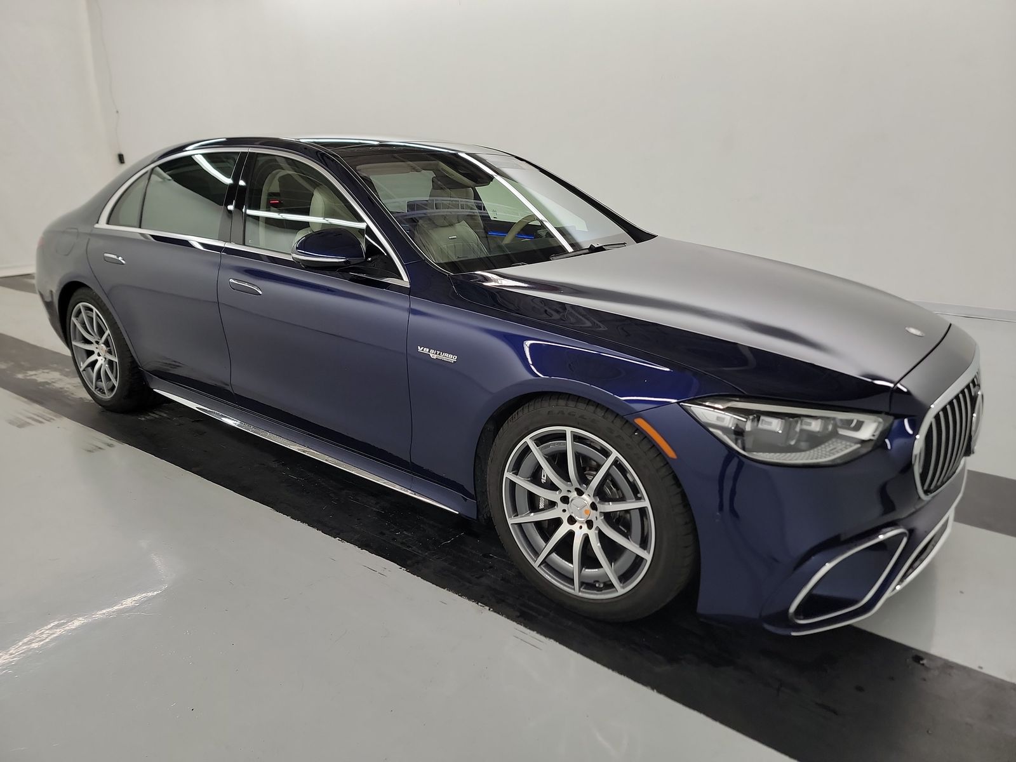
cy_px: 381
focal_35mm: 24
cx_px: 508
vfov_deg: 56.8
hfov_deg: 71.6
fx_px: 704
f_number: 1.8
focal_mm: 6.7
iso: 267
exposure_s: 1/59
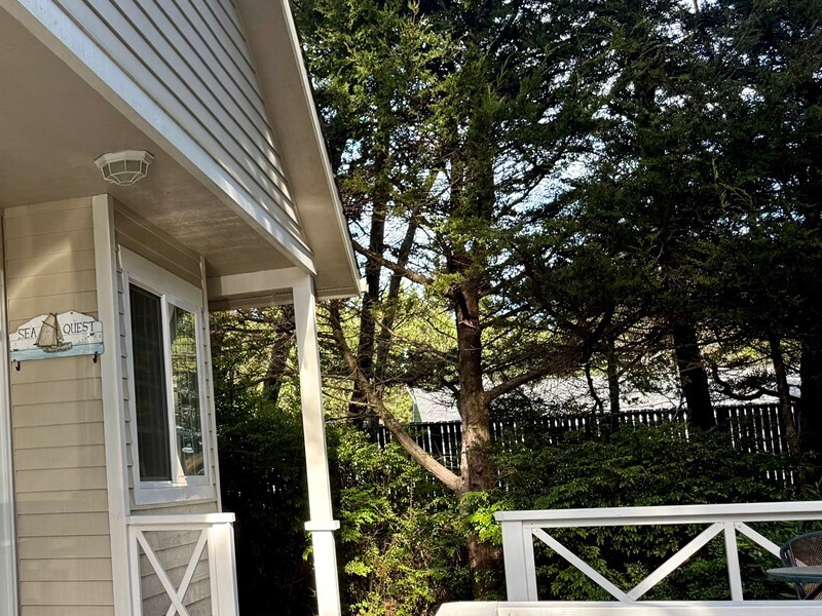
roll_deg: +2.3
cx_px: 27
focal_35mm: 48
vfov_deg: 30.2
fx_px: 1140
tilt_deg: +6.7
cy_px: 351
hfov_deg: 36.2
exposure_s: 1/671
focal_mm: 6.76
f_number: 1.78
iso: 100
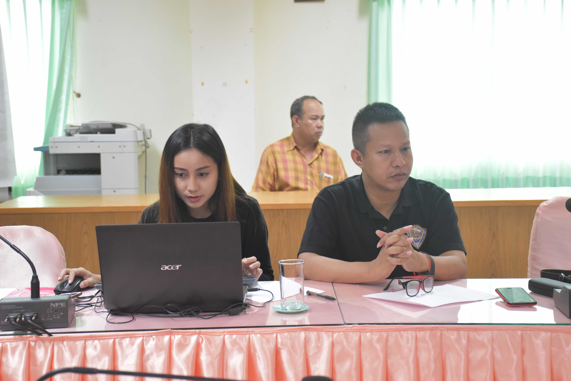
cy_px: 190
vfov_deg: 21.6
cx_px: 286
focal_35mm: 63
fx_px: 999
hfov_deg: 31.9
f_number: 5
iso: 2200
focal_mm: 42
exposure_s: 1/60
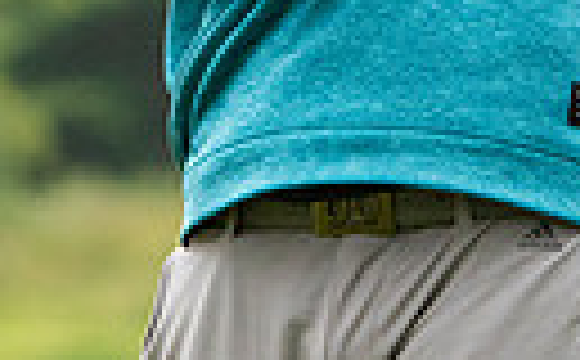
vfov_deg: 1.2
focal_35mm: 1102
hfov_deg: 1.9
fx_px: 17381
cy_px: -362
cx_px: 117
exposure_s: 1/1000
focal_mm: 160
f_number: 4.5
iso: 1000
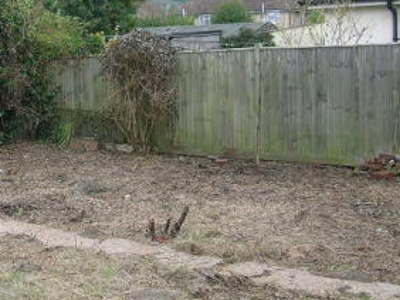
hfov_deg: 28.6
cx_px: 12
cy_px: 118
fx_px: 740
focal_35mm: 64
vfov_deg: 22.9
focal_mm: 6.5
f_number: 3.3
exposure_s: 1/72
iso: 50
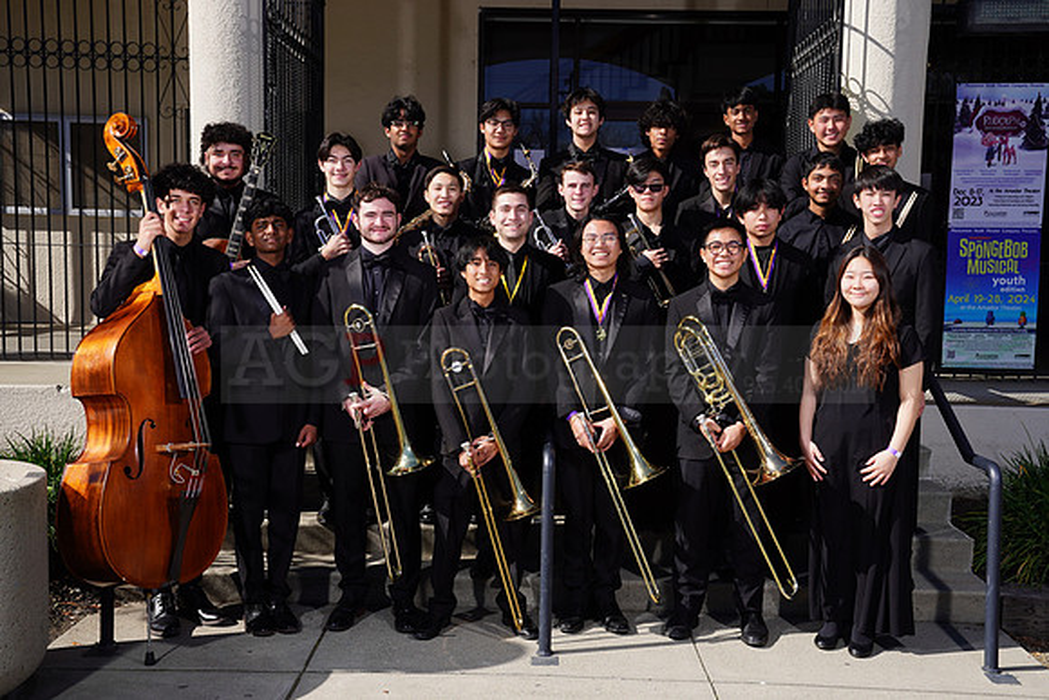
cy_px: 350
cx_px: 524
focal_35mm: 41
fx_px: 1195
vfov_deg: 32.6
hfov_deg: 47.4
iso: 100
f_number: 10
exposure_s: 1/250
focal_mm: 41
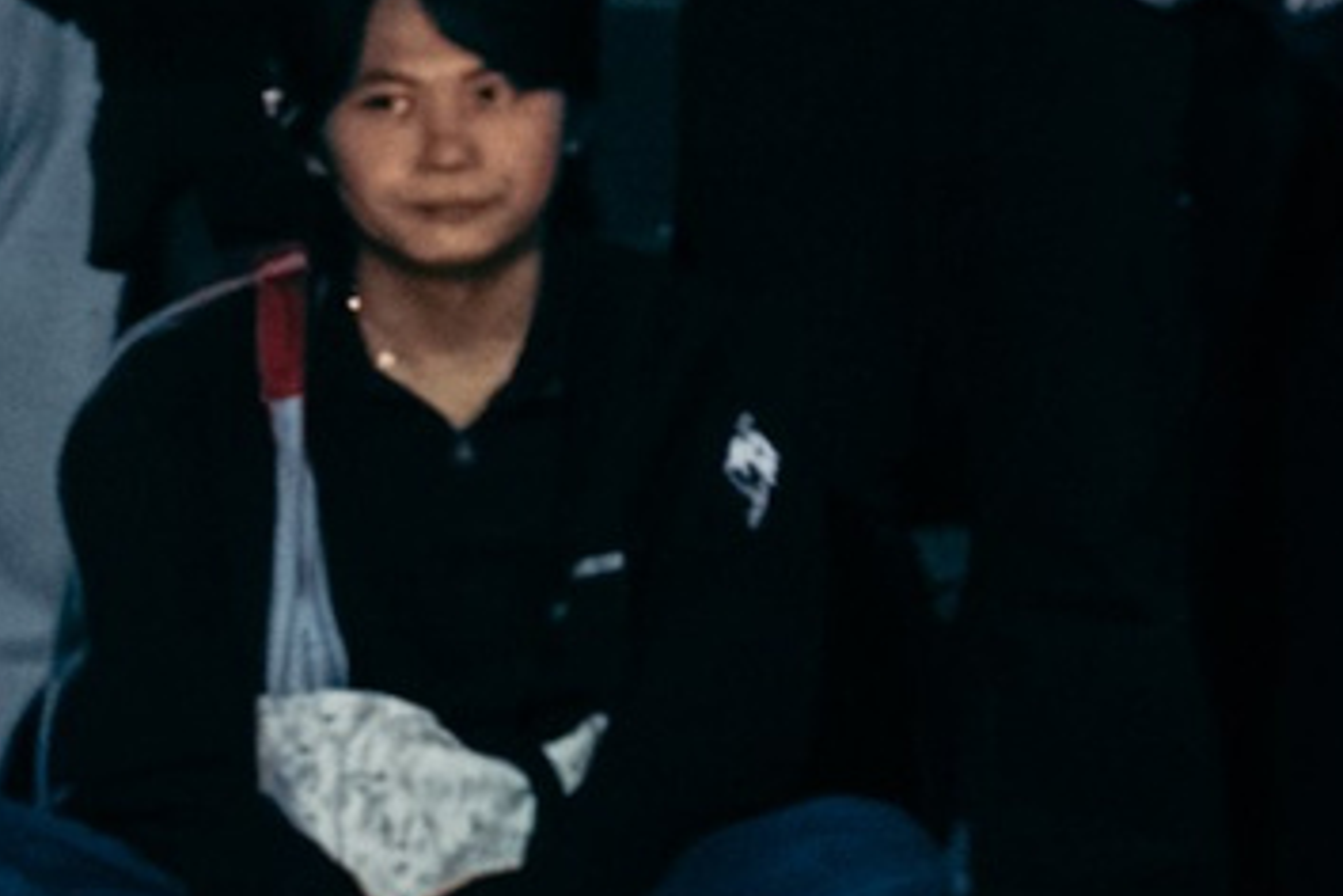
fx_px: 9773
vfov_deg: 5.1
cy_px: -1061
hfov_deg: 7.0
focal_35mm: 262
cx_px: 4118
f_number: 2.8
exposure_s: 1/800
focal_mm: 27
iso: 3200
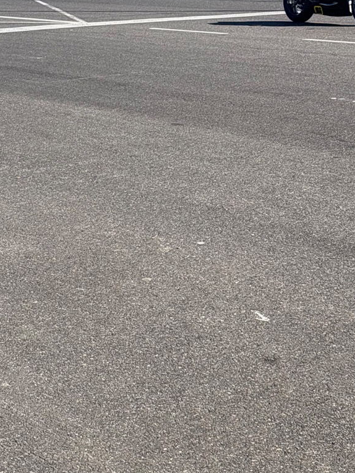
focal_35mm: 87
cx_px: 215
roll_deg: +1.1
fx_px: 1189
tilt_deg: -10.1
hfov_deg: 17.0
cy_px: 106
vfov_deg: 22.2
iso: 32
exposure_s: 1/1295
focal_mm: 5.96
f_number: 1.6
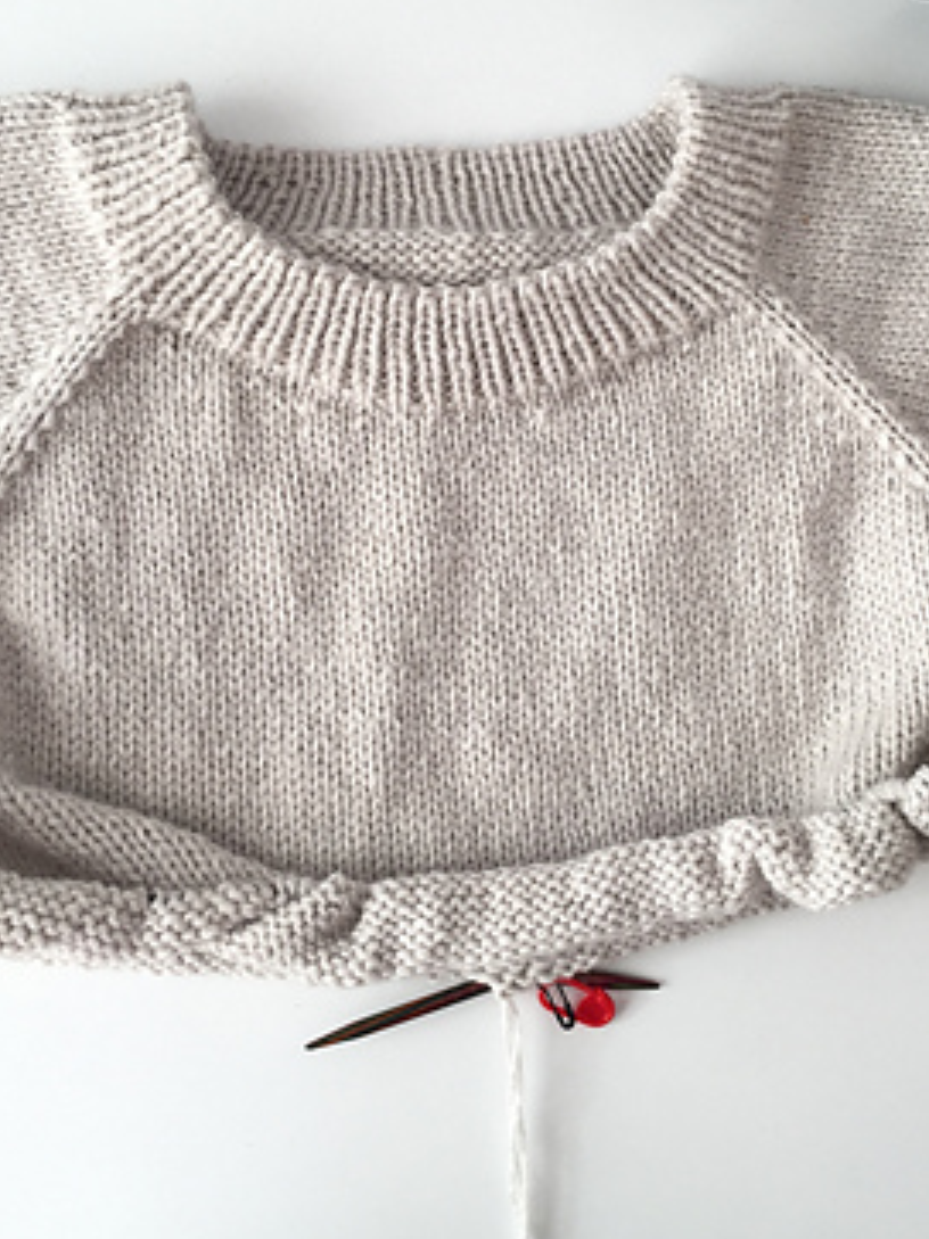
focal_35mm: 40
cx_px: 494
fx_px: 1432
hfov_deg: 35.9
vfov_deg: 46.4
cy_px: 468
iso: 32
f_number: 2.2
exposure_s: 1/106
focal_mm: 4.15
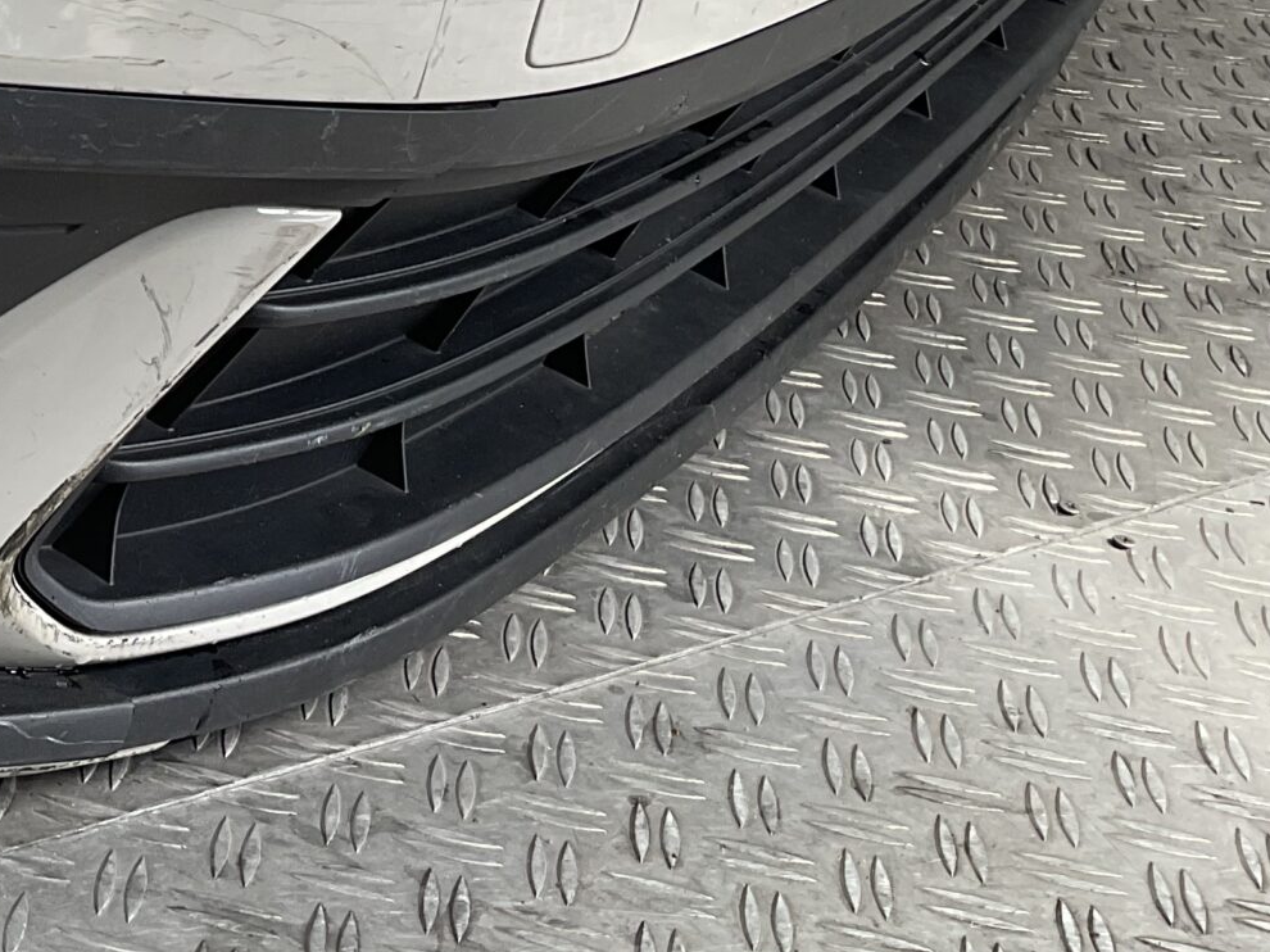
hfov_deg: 23.2
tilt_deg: -22.5
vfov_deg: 19.1
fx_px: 2751
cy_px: -3
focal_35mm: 75
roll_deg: -3.5
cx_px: -367
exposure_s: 1/241
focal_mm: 3
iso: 16
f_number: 1.8
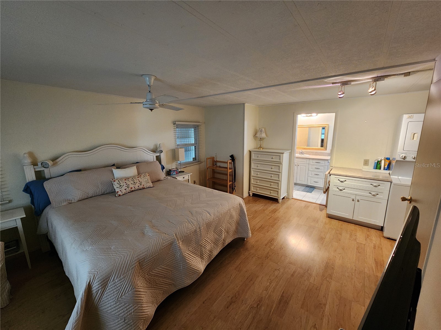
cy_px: 165
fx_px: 166
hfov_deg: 106.2
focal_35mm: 13
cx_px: 220
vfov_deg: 89.9
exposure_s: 1/30
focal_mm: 2.2
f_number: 2.2
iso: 320
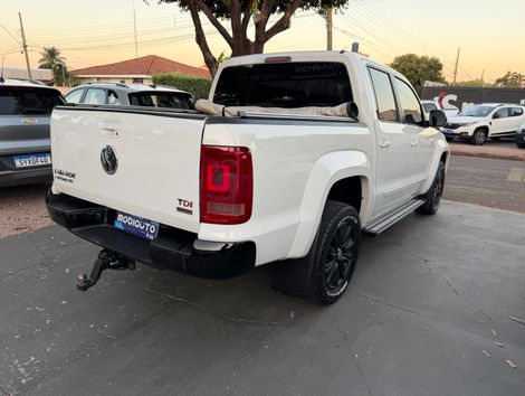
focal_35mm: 24
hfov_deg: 71.5
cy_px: 198
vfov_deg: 56.9
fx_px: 365
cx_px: 262
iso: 80
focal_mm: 6.76
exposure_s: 1/218
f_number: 1.78
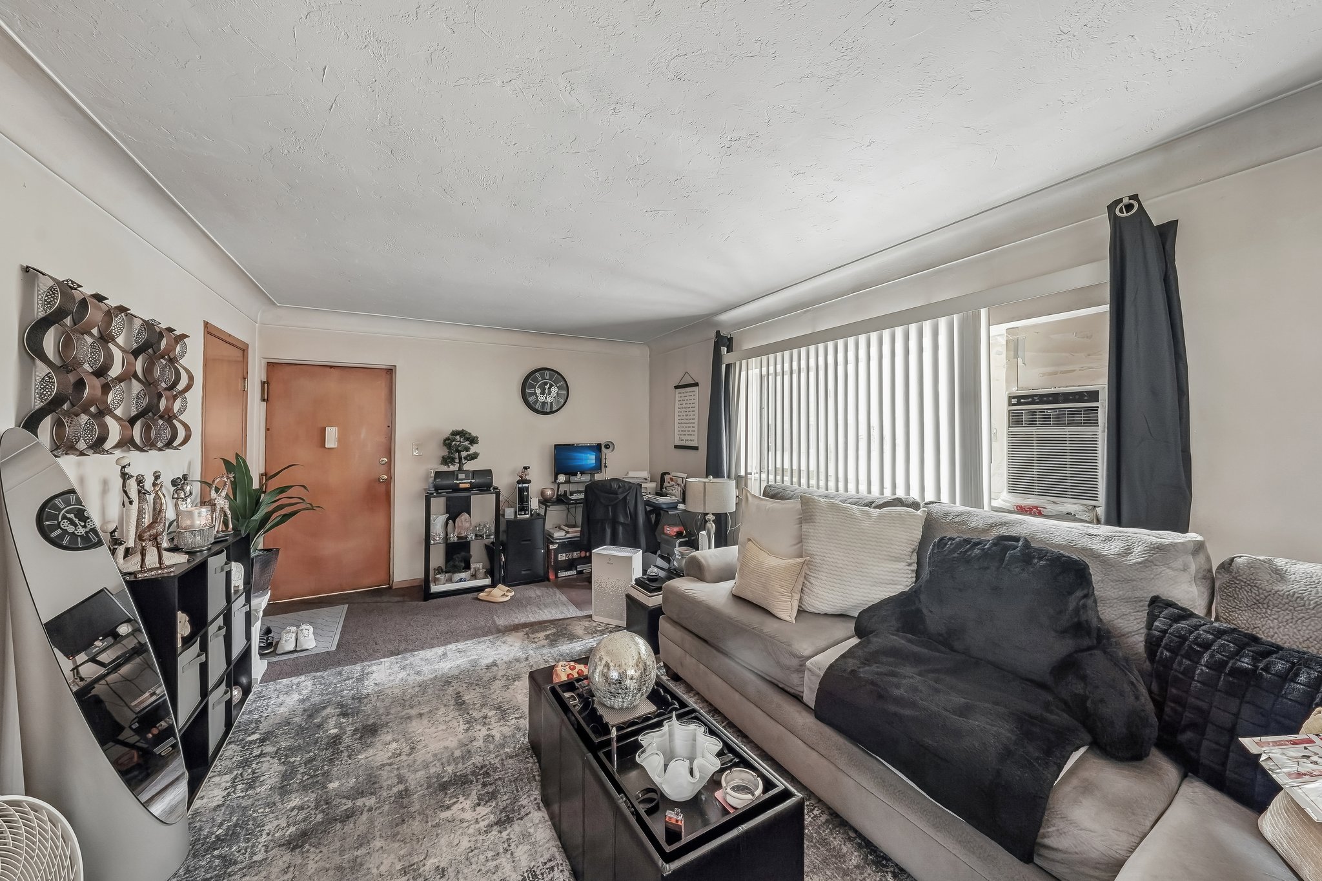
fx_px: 441
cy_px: 440
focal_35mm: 12
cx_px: 661
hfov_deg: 112.6
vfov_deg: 90.0
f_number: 8
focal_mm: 12
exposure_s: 1/10
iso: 400
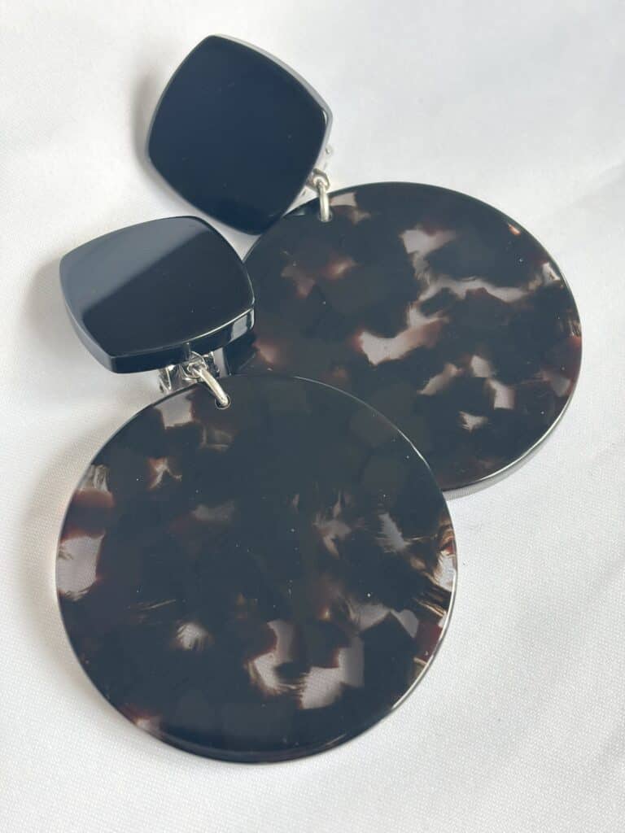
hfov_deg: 28.0
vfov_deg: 36.8
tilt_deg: -63.2
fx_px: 1252
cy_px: 416
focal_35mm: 52
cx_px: 312
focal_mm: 5.96
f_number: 1.6
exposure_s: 1/81
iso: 50
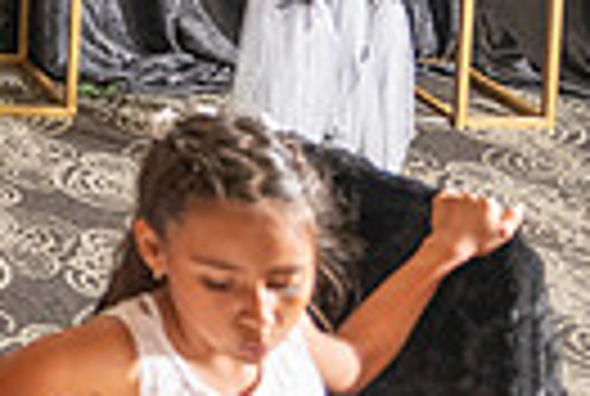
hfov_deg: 15.4
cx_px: -595
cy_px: -398
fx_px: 1741
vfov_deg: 11.6
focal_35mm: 106
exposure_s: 1/200
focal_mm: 24
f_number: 3.2
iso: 800
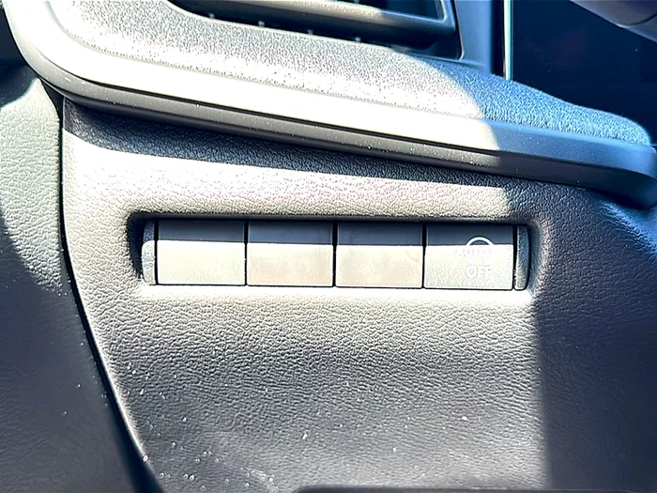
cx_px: 328
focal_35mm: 37
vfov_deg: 38.7
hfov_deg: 50.1
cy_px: 246
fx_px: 702
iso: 50
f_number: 1.78
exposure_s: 1/110
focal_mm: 6.86
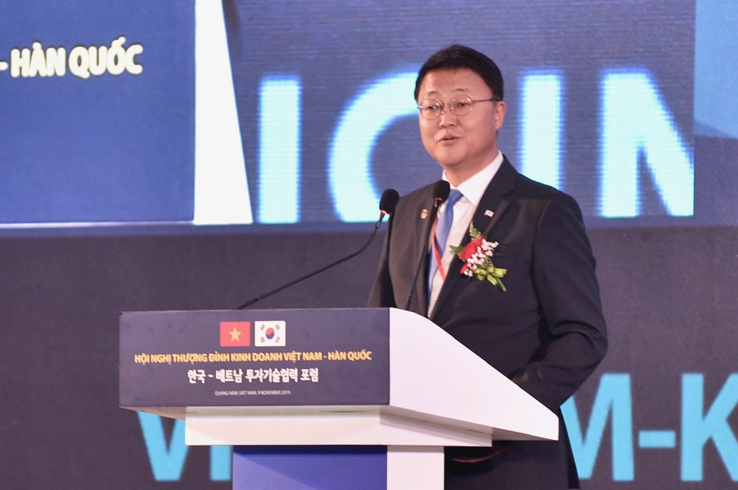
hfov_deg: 10.3
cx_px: 369
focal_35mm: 200
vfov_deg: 6.8
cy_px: 245
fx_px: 4095
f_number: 2.8
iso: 640
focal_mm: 200
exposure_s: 1/160
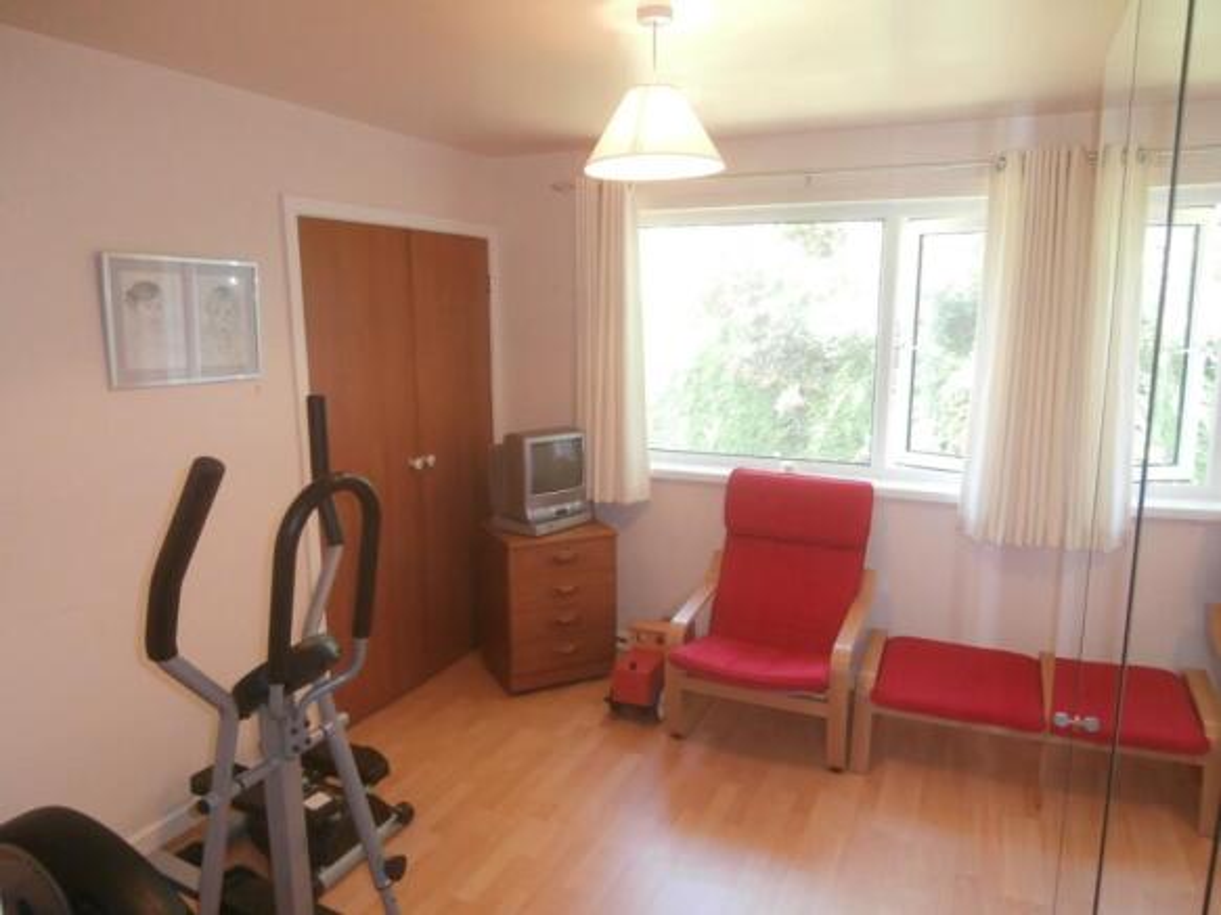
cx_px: 610
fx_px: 846
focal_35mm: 24
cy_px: 458
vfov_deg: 56.8
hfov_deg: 71.6
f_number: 3
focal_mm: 4.2
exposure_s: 1/30
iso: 200
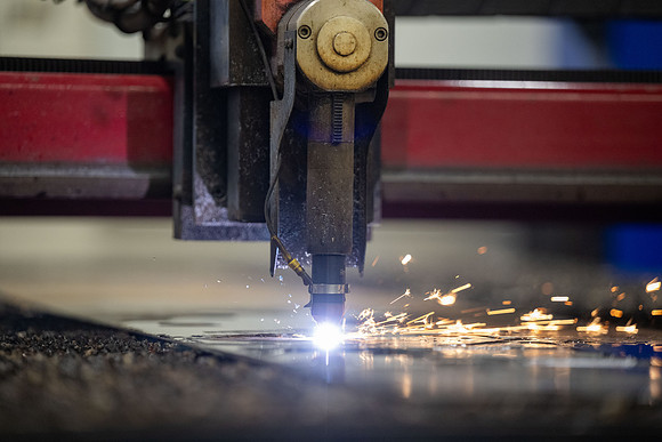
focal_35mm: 157
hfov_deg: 13.1
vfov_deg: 8.7
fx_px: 2889
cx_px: 331
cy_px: 221
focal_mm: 155
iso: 2500
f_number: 2.8
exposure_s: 1/400
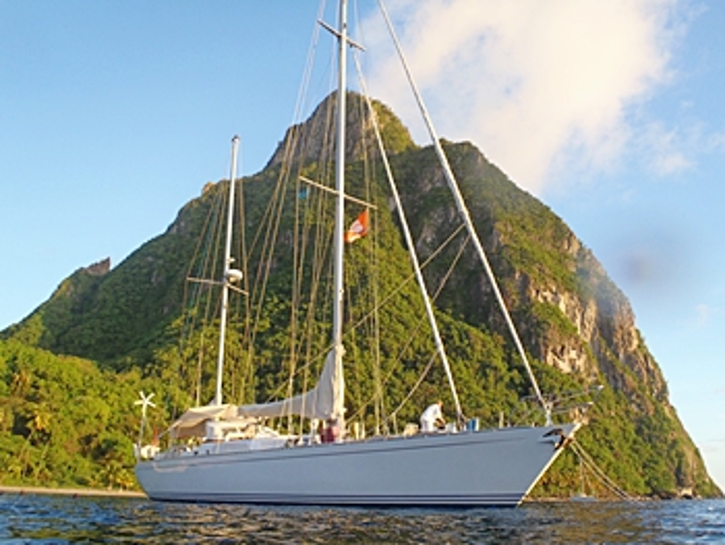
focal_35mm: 28
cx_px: 362
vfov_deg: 49.8
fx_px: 587
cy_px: 272
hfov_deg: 63.4
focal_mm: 5
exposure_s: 1/100
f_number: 3.9
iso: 80
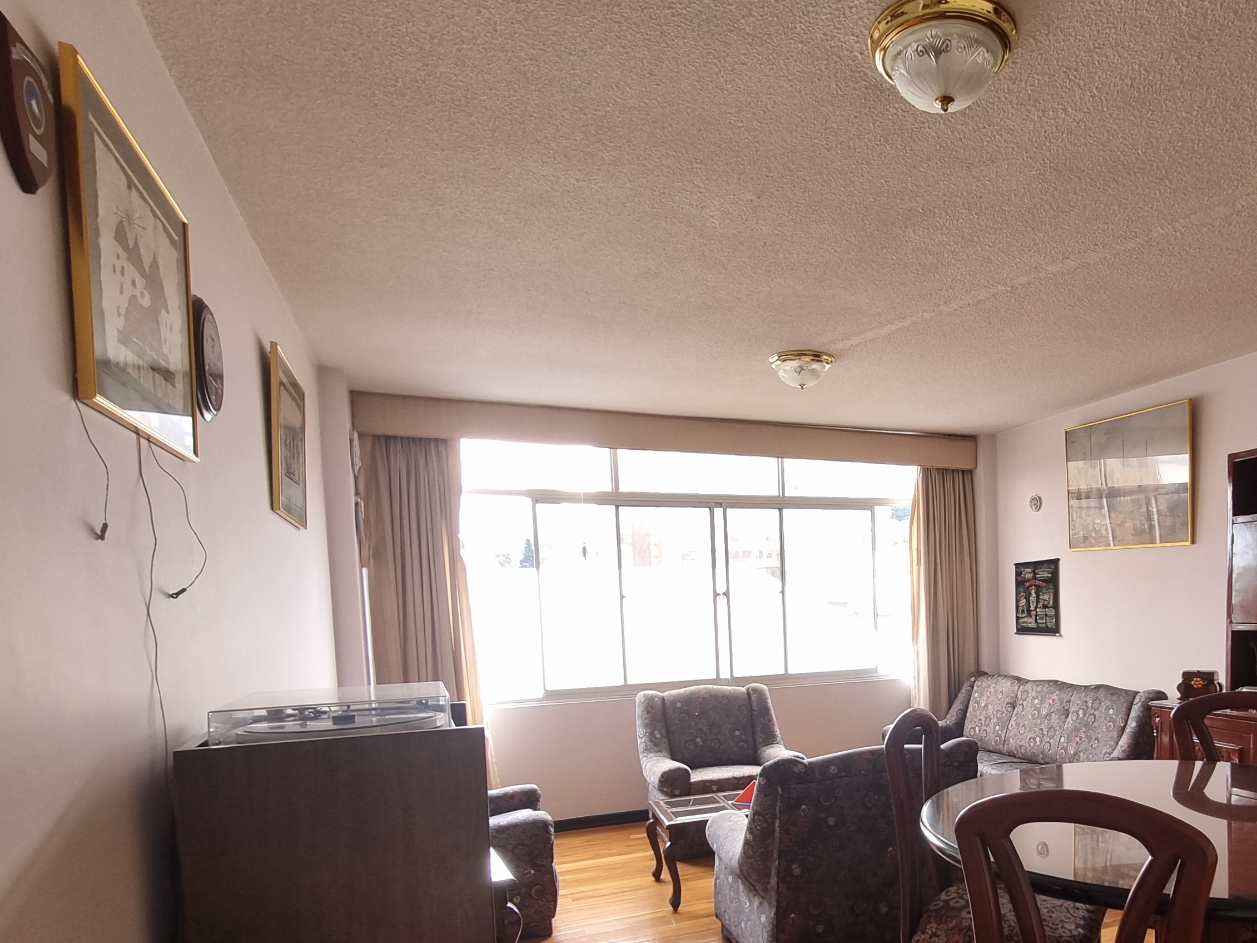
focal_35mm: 23
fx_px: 835
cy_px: 656
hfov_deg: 71.3
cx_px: 856
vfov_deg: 57.1
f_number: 2.2
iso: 80
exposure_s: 1/60
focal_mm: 1.74
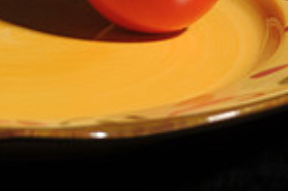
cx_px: -84
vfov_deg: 3.1
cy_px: -102
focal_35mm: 440
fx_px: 3512
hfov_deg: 4.7
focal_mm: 75
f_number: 5.6
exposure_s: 1/100
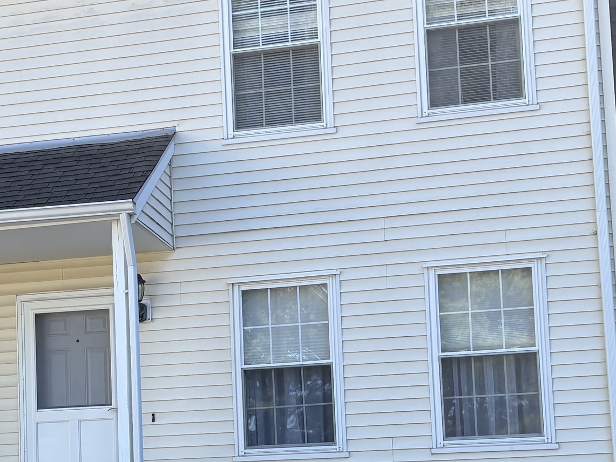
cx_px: 171
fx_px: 1246
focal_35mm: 70
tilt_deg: +5.0
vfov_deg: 20.7
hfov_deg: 27.5
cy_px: 400
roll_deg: +2.4
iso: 50
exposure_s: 1/716
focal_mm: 5.96
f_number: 1.6
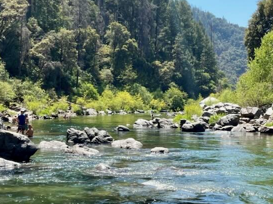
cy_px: 124
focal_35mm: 61
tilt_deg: -2.7
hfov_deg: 31.5
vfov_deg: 24.0
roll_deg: +0.0
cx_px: 175
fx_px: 481
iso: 50
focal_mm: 5.1
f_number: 1.6
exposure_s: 1/1862
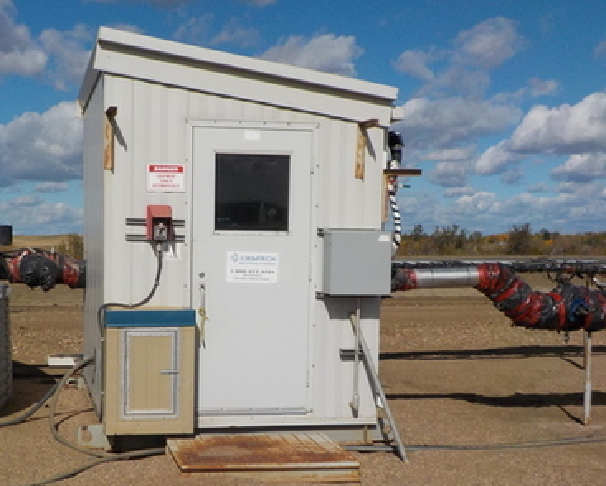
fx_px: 915
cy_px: 317
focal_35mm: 51
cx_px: 218
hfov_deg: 36.4
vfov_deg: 29.5
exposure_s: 1/1000
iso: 125
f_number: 6.6
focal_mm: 4.1
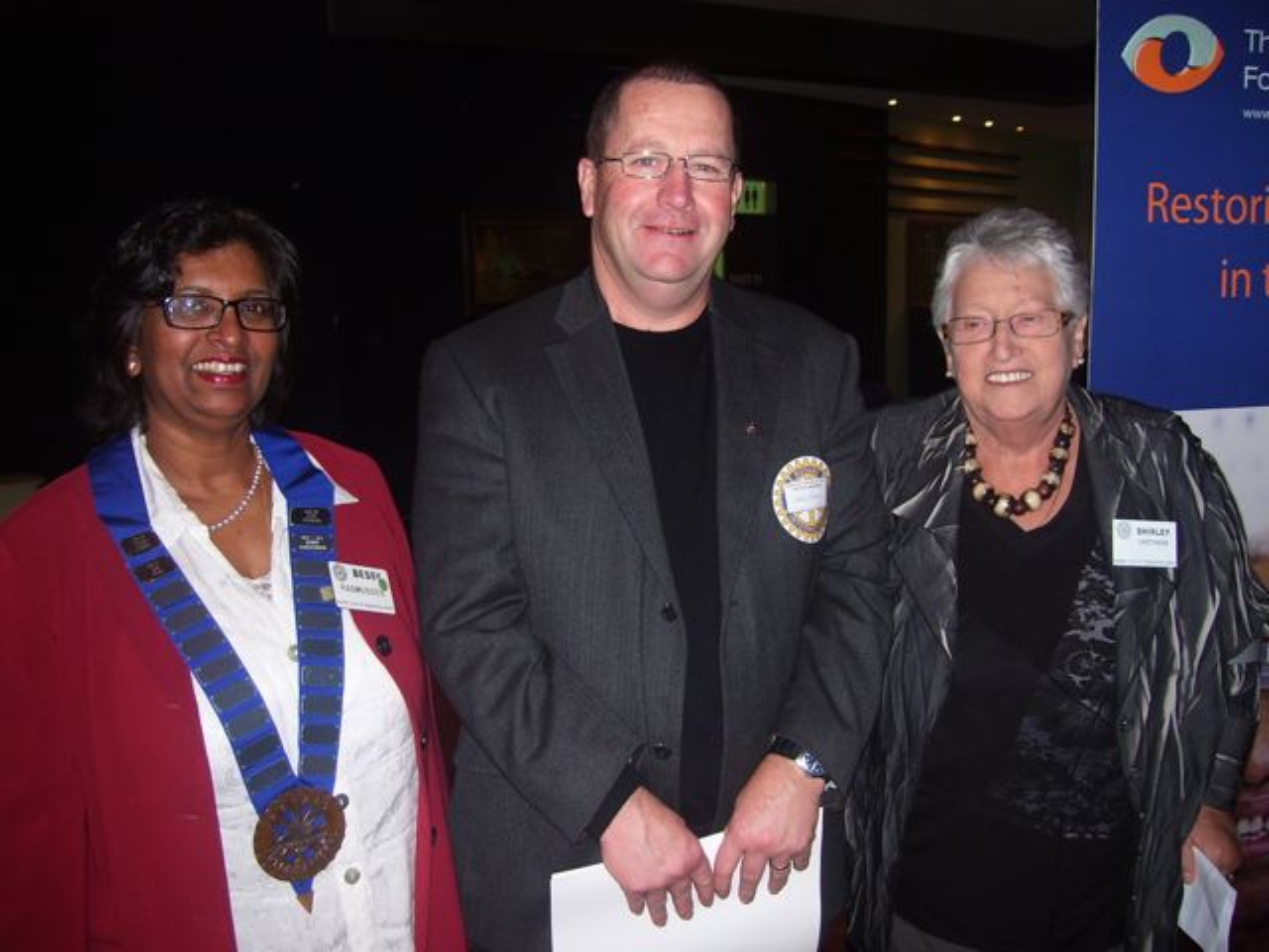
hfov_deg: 51.4
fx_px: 1320
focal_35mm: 36
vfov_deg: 39.7
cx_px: 634
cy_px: 476
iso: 80
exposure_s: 1/60
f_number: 2.7
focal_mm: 6
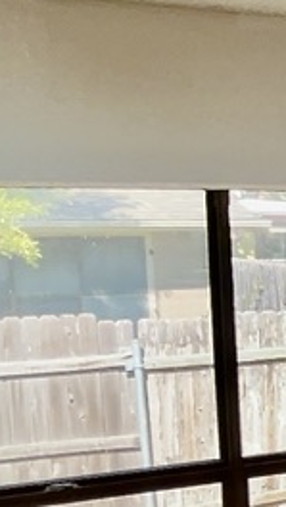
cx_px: 873
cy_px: 459
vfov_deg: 18.5
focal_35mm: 114
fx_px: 1533
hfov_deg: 8.7
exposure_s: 1/120
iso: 50
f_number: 1.8
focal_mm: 3
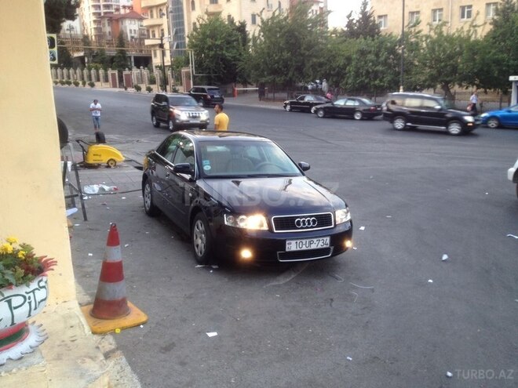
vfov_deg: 40.7
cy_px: 194
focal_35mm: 35
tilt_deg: -13.1
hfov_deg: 52.6
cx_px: 259
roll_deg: +2.3
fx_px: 524
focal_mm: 4.28
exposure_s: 1/40
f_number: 2.4
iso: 50
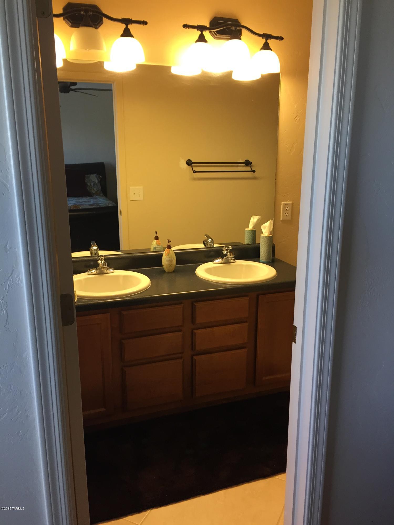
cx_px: 197
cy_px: 262
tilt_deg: -13.4
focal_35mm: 29
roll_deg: -0.5
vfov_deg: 61.7
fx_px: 440
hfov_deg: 48.2
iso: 50
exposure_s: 1/30
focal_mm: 4.15
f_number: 2.2
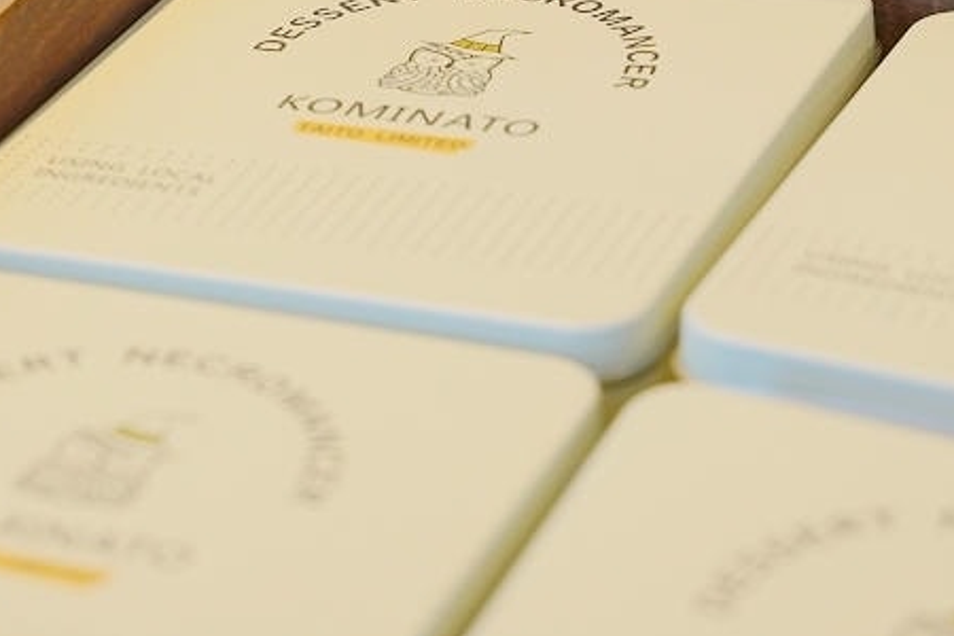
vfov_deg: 6.8
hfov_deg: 10.3
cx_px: 435
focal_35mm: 200
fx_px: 5300
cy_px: -180
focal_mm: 75
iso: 800
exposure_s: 1/160
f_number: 4
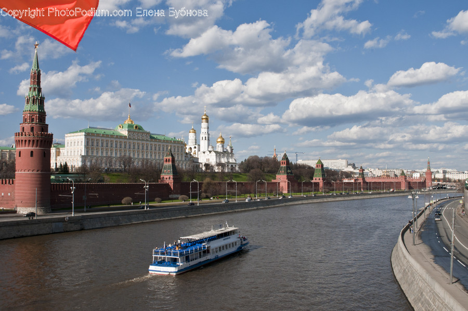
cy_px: 156
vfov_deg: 36.8
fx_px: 467
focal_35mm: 36
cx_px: 234
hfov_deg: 53.2
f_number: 18
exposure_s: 1/250
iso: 200
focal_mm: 24
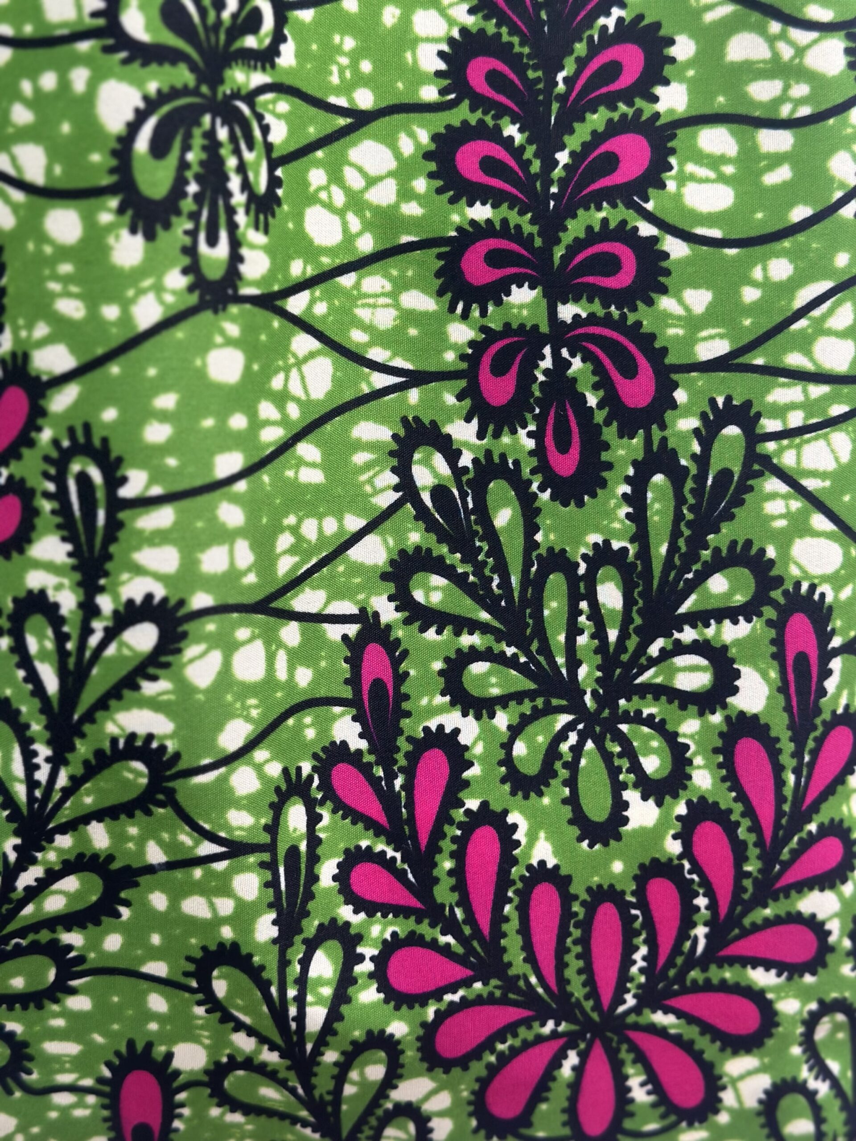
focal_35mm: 48
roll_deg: -0.1
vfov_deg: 39.7
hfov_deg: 30.3
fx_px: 1583
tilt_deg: -10.2
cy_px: 570
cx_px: 428
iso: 125
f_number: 1.78
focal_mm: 6.86
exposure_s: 1/100
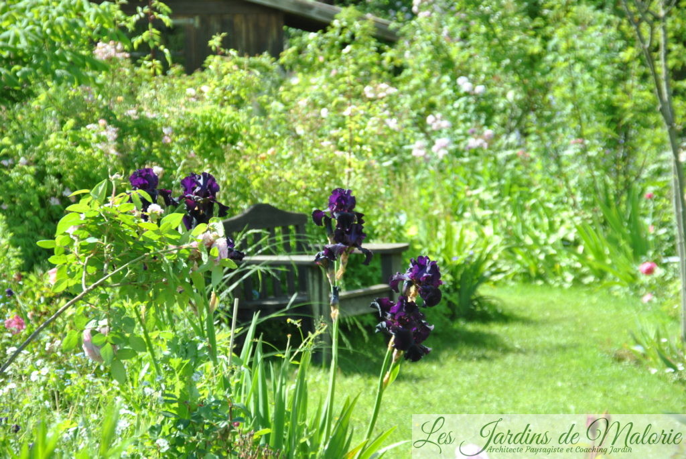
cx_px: 343
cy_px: 230
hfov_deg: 13.9
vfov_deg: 9.4
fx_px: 2804
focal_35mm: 147
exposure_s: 1/250
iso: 200
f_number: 5.6
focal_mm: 98
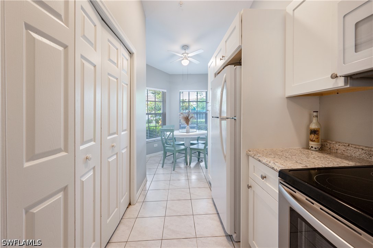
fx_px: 145
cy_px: 124
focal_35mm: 14
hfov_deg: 104.3
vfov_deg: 81.1
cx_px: 186
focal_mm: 14
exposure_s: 1/2.5
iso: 160
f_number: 11
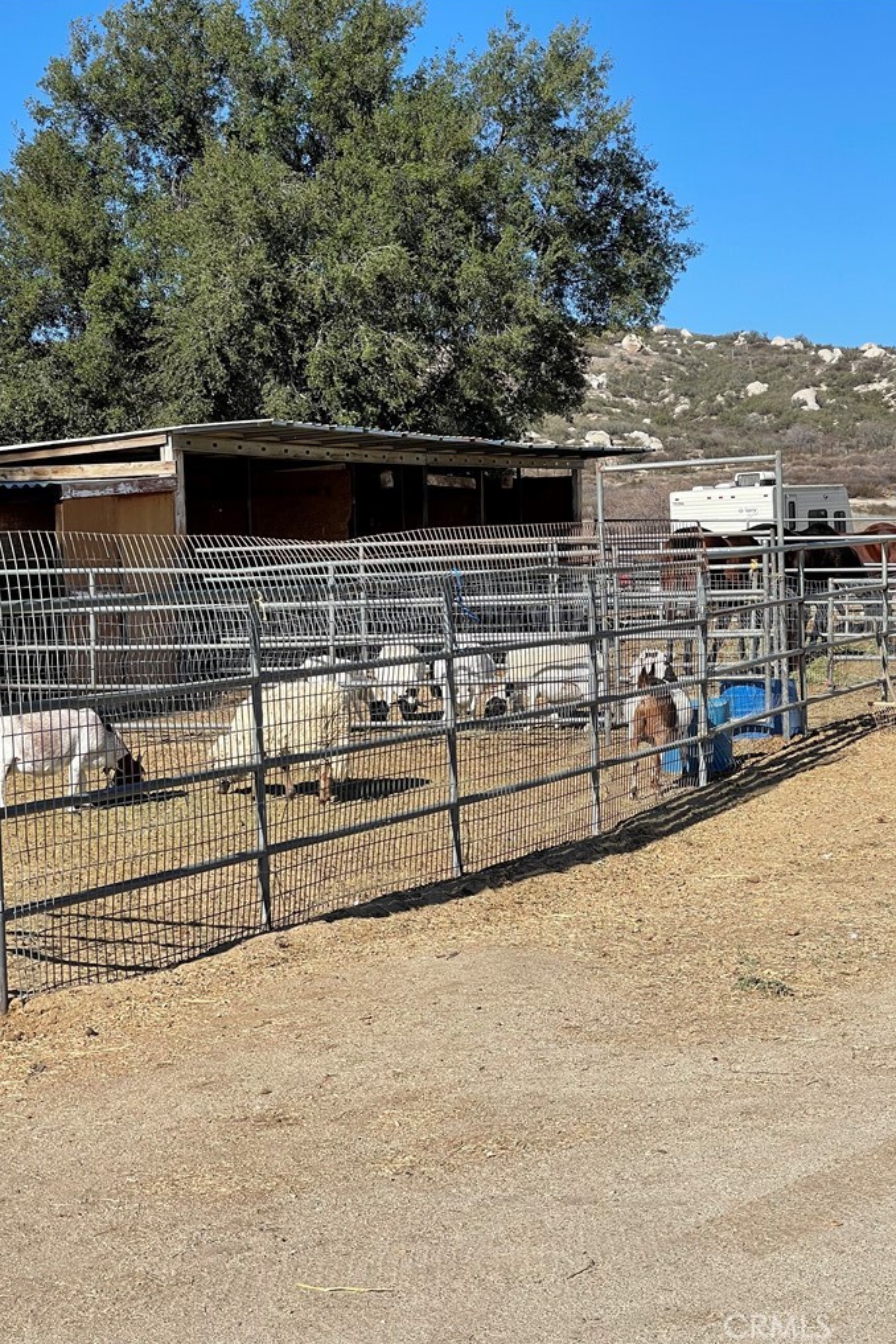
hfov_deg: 20.3
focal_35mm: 67
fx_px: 2501
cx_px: 444
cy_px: 669
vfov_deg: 30.1
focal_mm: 7.5
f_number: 2.2
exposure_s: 1/1248
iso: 20
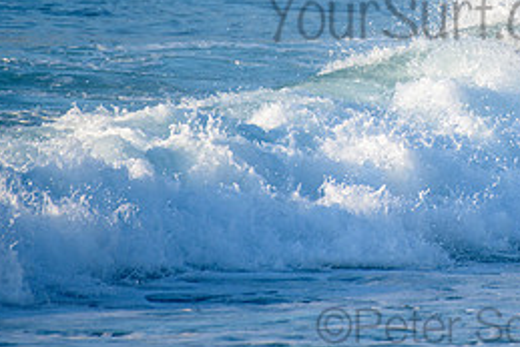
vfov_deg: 1.2
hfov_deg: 1.8
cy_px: -7
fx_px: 16186
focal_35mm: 1120
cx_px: 472
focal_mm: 500
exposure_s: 1/2000
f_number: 5.6
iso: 400
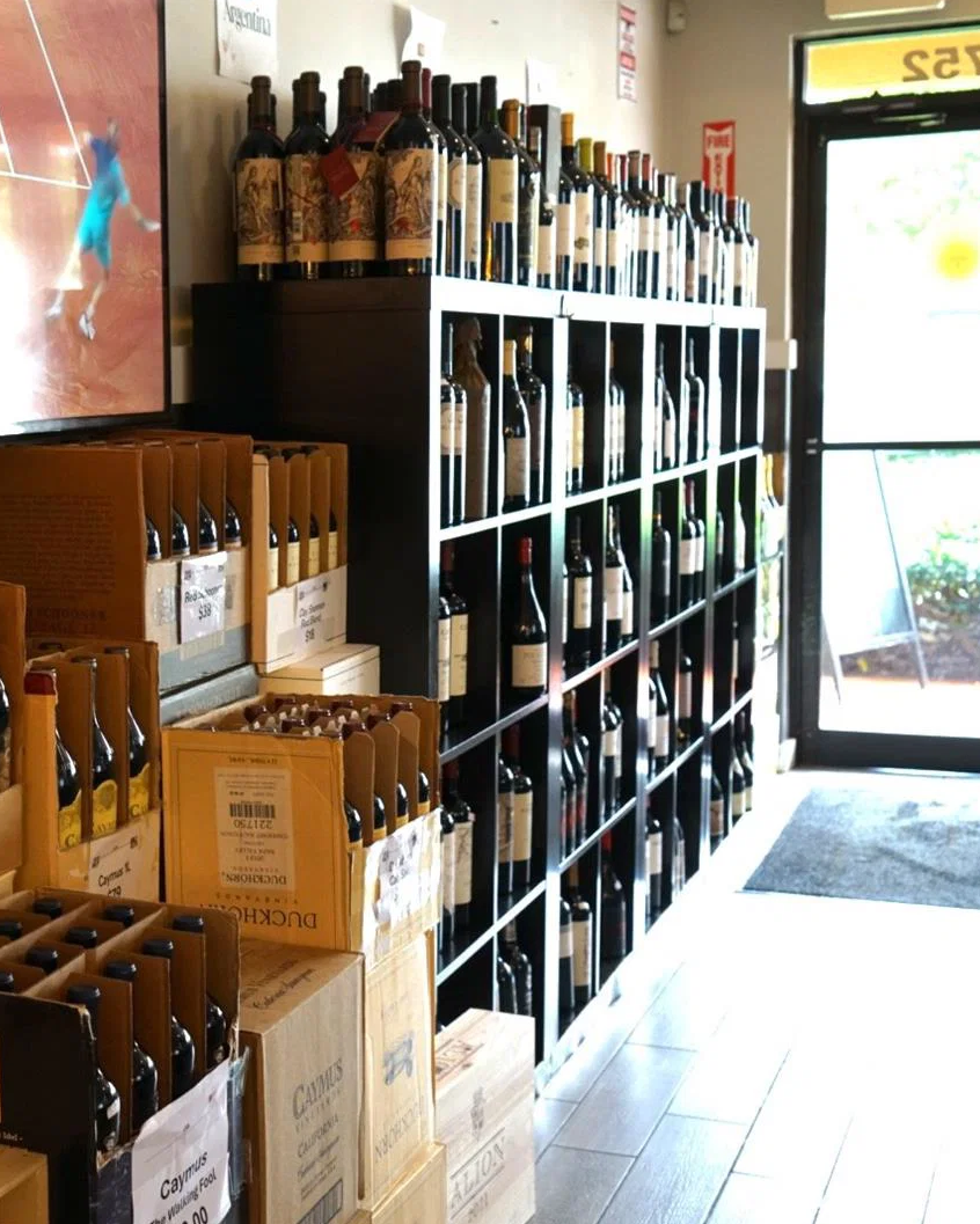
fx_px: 1957
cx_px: 88
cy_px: 614
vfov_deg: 34.7
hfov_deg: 27.1
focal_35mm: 54
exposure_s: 1/50
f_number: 5.6
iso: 2000
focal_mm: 38
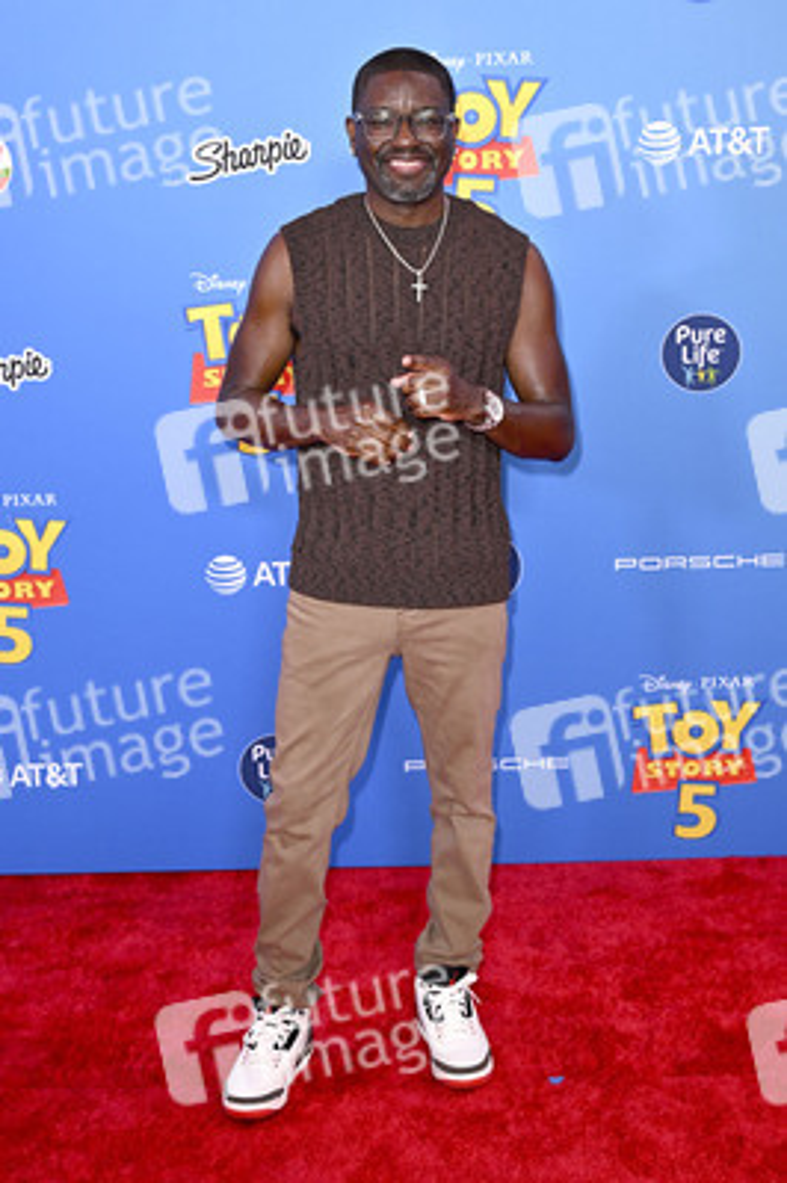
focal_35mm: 46
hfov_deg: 29.2
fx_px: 1511
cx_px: 394
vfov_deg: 42.8
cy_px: 592
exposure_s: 1/250
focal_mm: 46
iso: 1250
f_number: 5.6
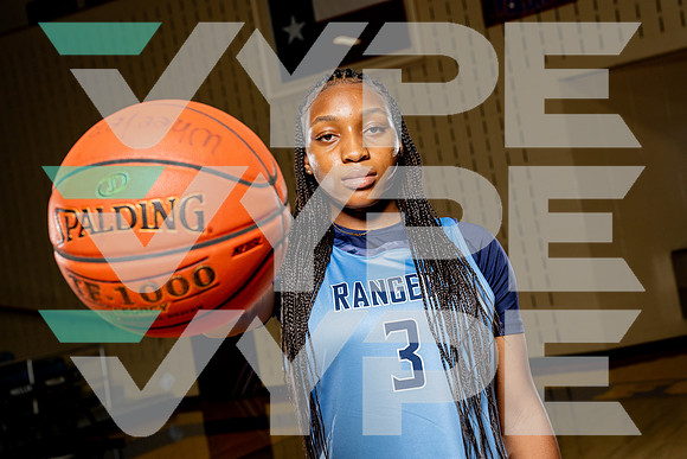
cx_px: 344
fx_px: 1107
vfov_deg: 23.4
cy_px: 230
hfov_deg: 34.5
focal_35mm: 58
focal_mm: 58
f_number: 6.3
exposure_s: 1/250
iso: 400
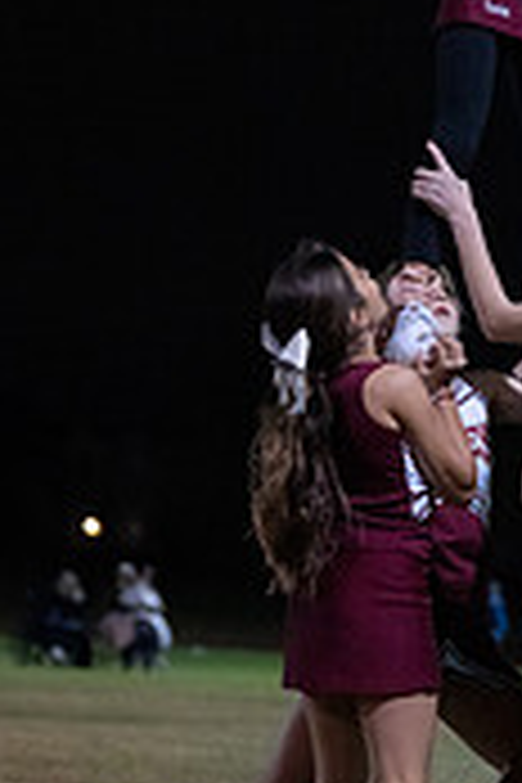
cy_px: 202
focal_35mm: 228
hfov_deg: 6.0
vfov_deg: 9.0
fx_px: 4959
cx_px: 594
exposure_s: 1/800
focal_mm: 88
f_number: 2.8
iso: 8000
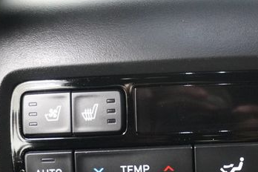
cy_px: 123
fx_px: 487
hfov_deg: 28.6
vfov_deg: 19.9
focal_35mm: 68
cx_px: 227
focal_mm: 25
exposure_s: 1/60
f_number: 4.5
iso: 10000
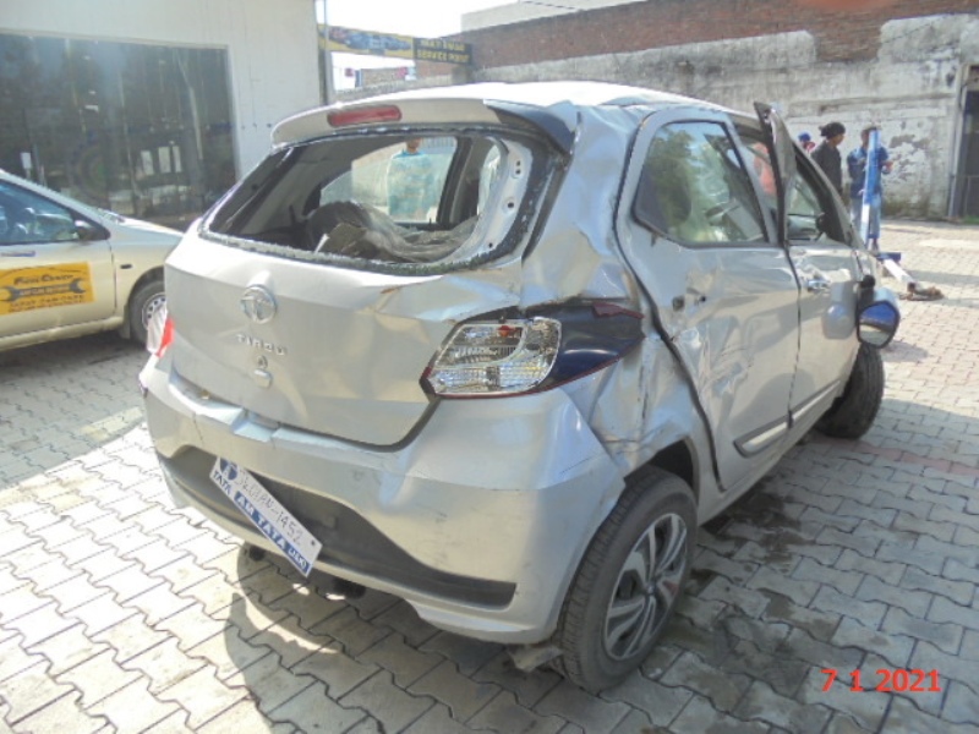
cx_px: 490
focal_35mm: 26
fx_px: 735
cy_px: 367
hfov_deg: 67.3
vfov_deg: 53.1
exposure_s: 1/320
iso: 100
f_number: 3.5
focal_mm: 4.6
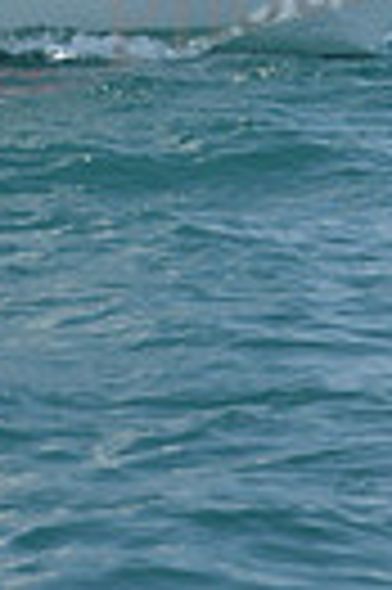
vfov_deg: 5.3
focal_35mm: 382
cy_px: -676
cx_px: -133
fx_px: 6255
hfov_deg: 3.6
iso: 250
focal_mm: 86
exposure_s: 1/1250
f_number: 8
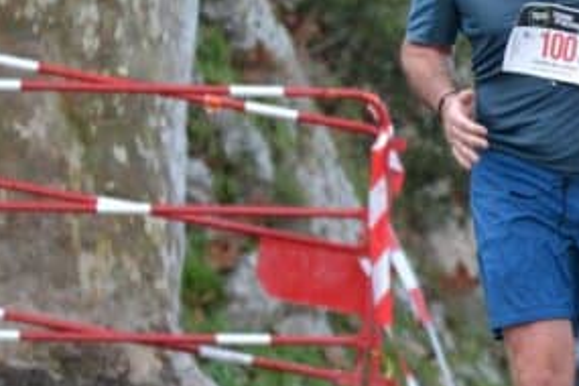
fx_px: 11032
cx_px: 569
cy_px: 93
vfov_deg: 2.0
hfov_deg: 3.0
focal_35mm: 686
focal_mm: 170
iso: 1000
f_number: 5
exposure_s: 1/500
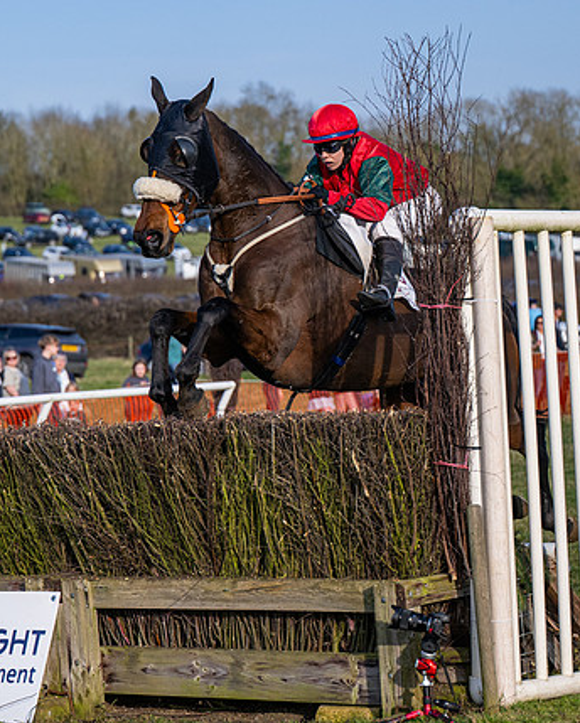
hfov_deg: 12.2
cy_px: 317
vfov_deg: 15.1
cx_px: 203
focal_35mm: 127
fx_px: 2721
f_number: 2.8
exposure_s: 1/6400
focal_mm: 70
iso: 400
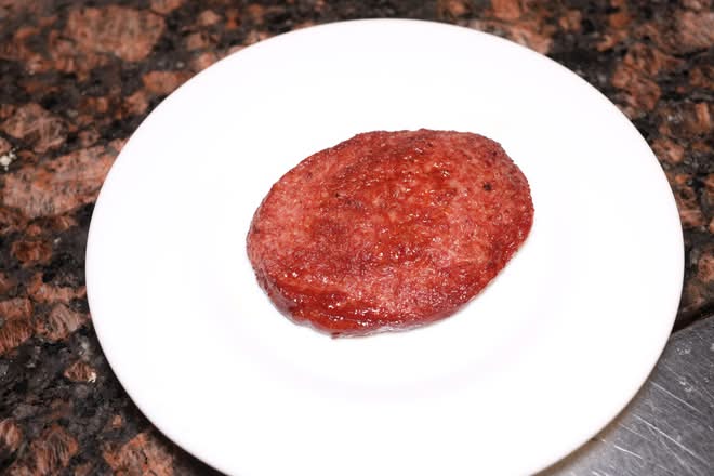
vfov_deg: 28.1
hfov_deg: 41.1
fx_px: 952
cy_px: 238
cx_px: 357
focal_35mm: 48
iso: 1250
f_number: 5.6
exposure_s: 1/50
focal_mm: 32
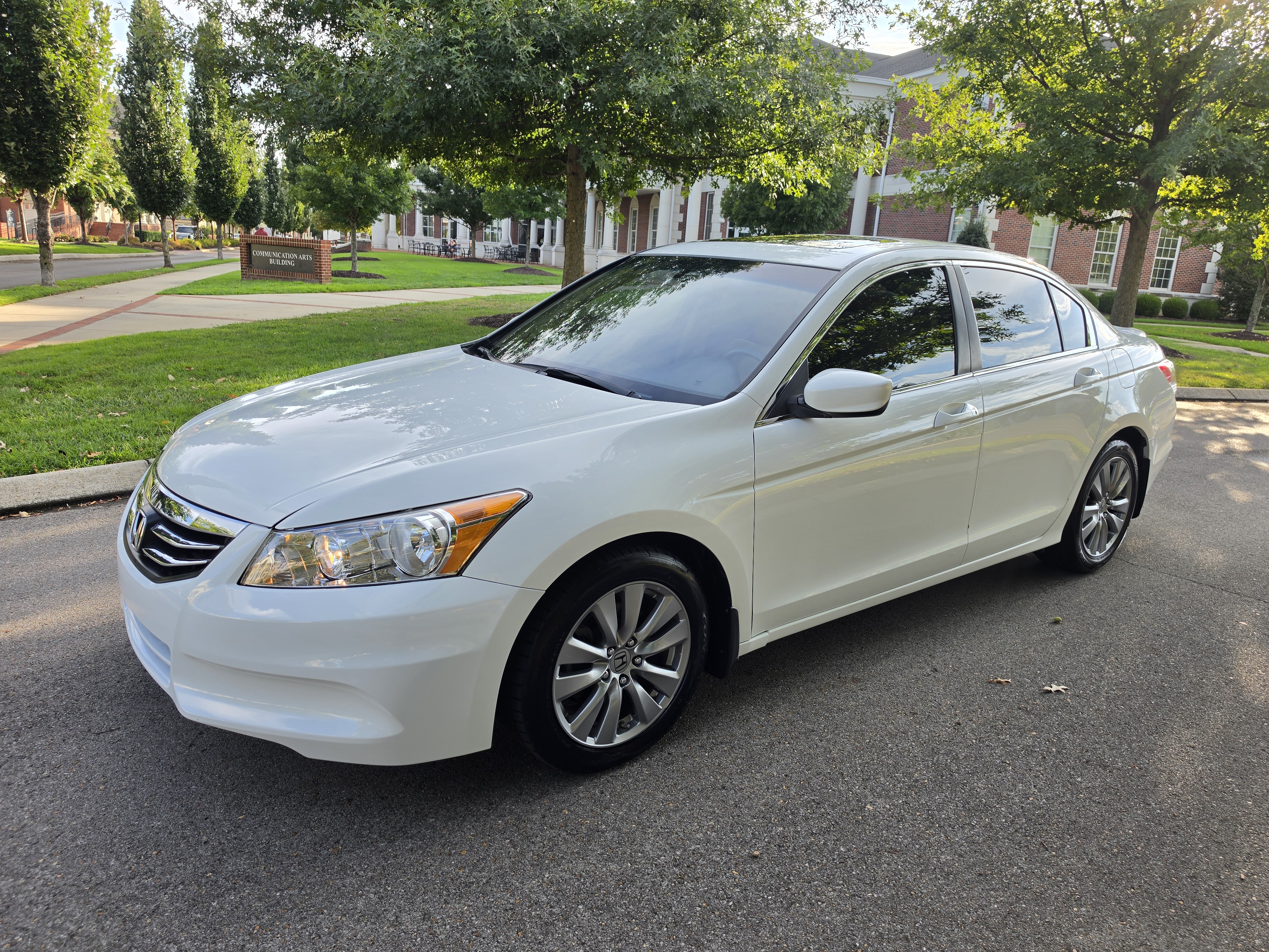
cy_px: 476
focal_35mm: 23
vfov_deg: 58.9
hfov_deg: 73.9
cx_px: 634
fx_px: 843
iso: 10
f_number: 1.4
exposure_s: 1/189
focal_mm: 6.5
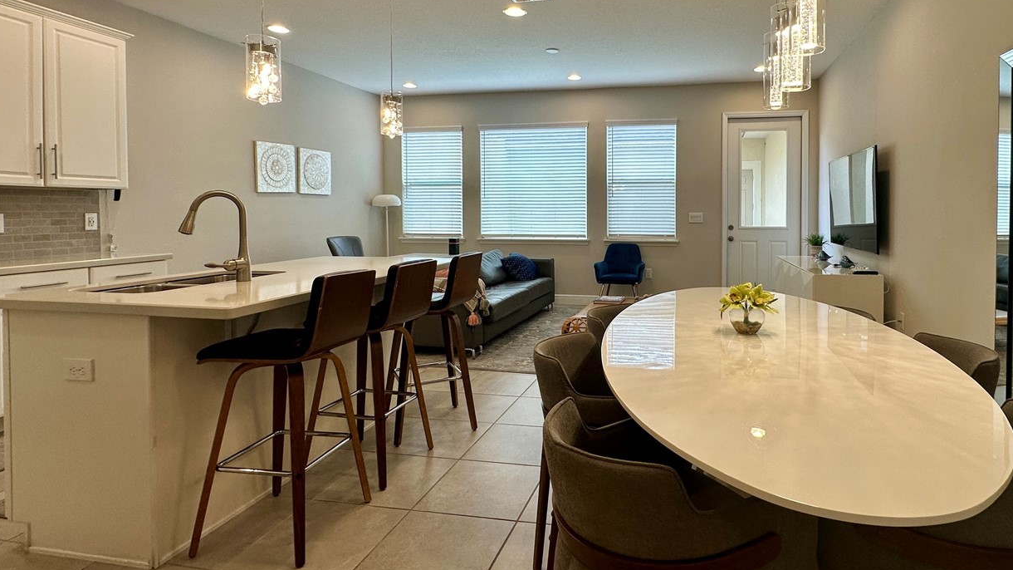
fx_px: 537
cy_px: 221
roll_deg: -0.1
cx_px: 601
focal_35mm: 20
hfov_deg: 85.7
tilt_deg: -0.6
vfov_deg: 55.3
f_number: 2.2
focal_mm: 2.22
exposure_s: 1/120
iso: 64
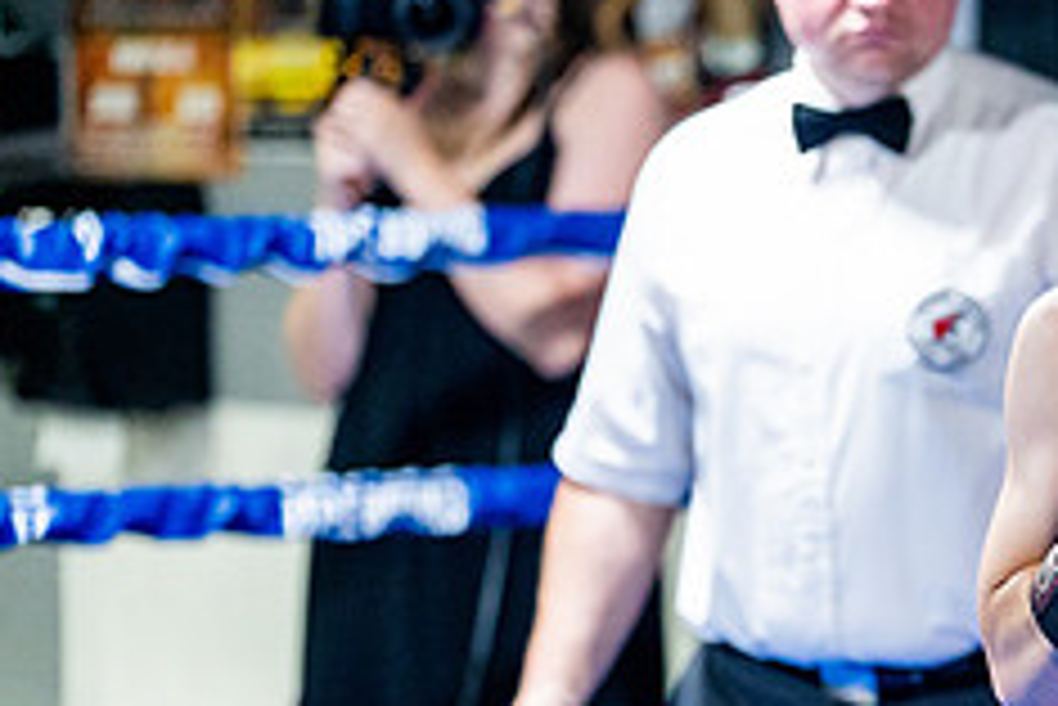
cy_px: 659
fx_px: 6528
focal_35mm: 222
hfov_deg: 9.2
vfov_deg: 6.2
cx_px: 1184
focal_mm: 90
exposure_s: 1/1000
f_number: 2
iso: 4000
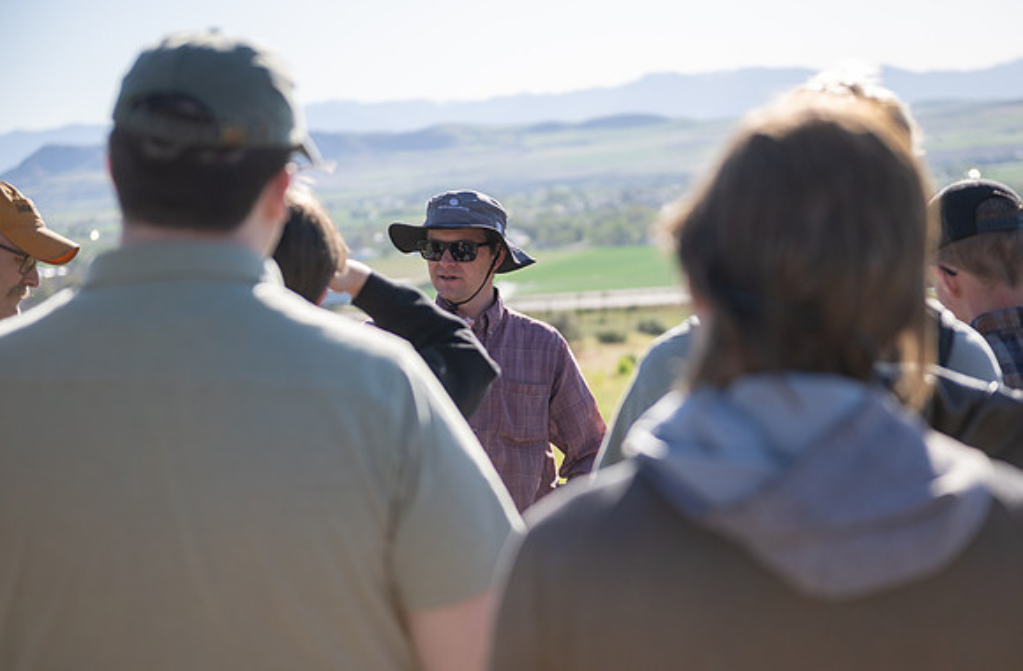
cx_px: 585
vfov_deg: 16.7
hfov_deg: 25.3
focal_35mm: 81
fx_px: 2275
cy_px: 390
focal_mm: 70
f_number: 2.8
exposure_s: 1/1000
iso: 100
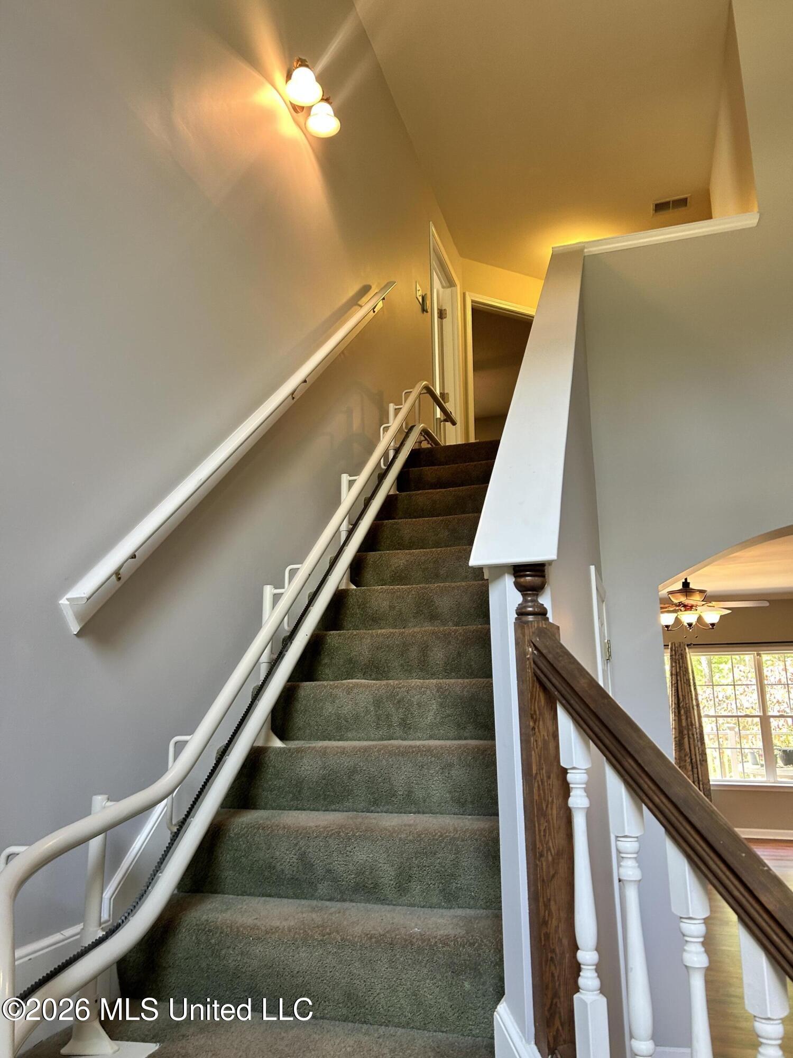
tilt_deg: +12.5
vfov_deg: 67.3
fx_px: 794
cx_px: 396
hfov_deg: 53.1
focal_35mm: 26
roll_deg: -0.6
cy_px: 529
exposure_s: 1/60
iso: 80
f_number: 1.5
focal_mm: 5.7
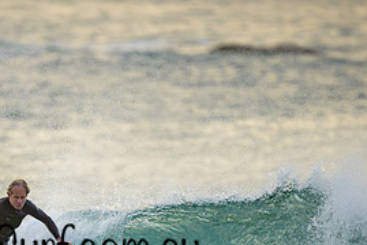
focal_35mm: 1724
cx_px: 55
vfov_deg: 0.8
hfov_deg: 1.2
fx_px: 17594
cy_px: 233
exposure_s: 1/2000
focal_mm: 800
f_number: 6.3
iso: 900
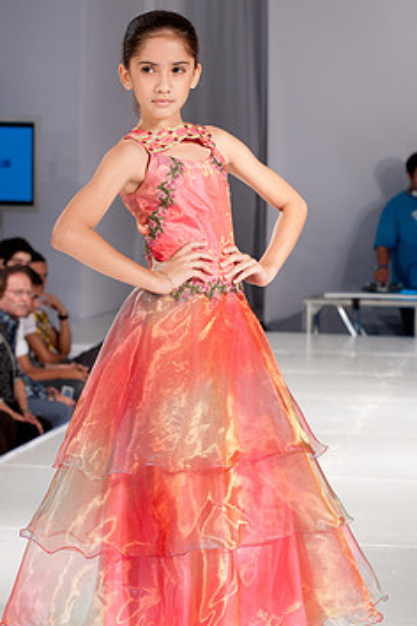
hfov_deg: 15.4
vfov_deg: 22.9
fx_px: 1546
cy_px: 332
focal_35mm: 89
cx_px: 237
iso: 200
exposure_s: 1/125
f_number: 5
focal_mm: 70
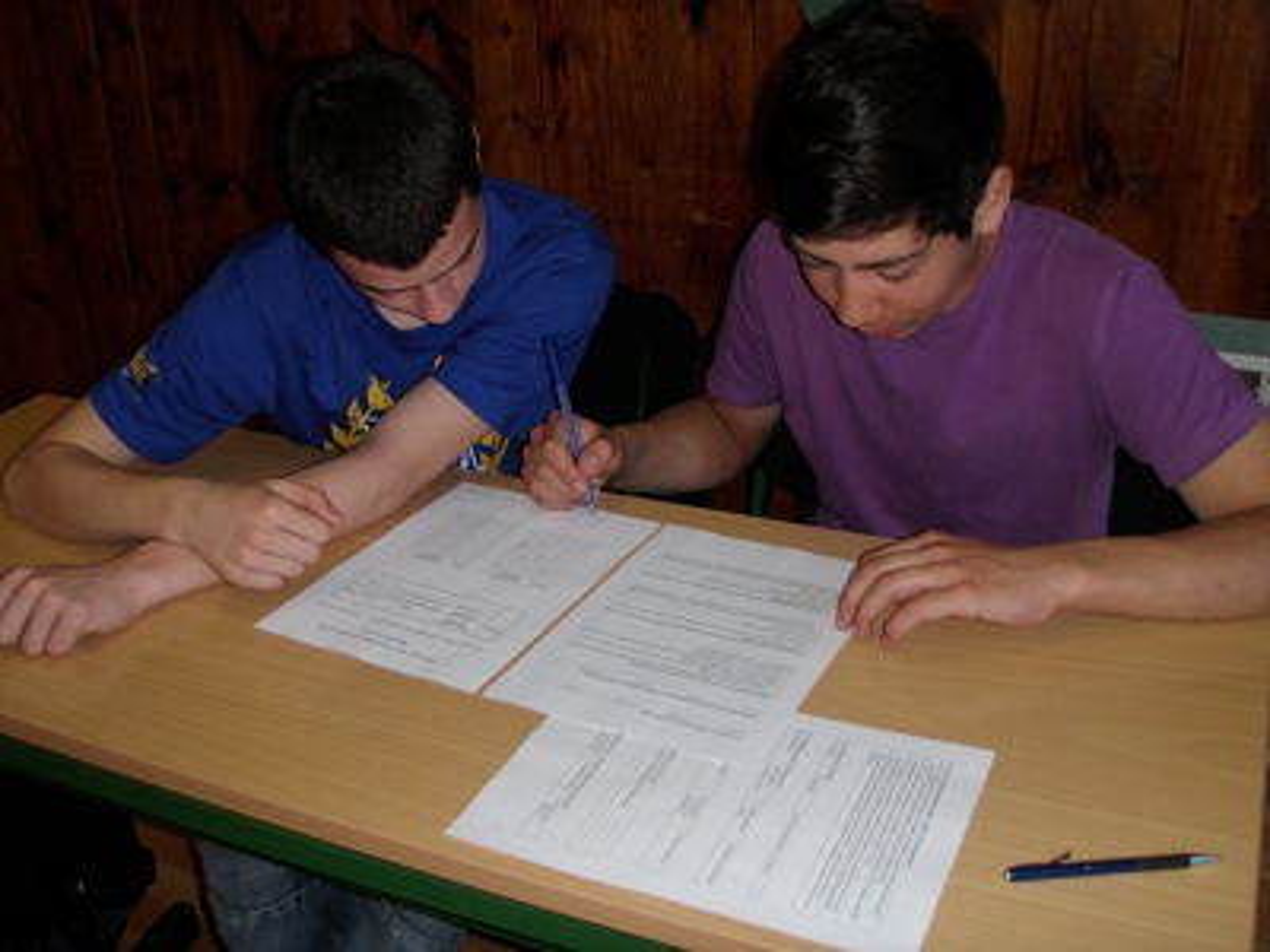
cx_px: 635
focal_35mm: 38
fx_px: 1394
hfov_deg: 49.0
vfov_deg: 37.7
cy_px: 476
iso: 100
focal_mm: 6.7
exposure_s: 1/30
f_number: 3.5
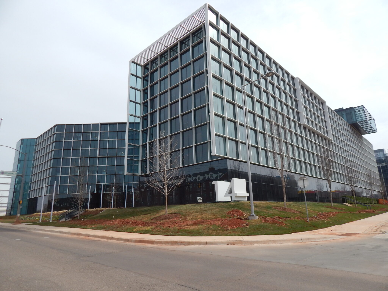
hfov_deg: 73.9
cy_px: 146
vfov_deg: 58.9
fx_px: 258
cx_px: 194
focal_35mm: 23
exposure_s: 1/500
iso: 125
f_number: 6
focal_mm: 4
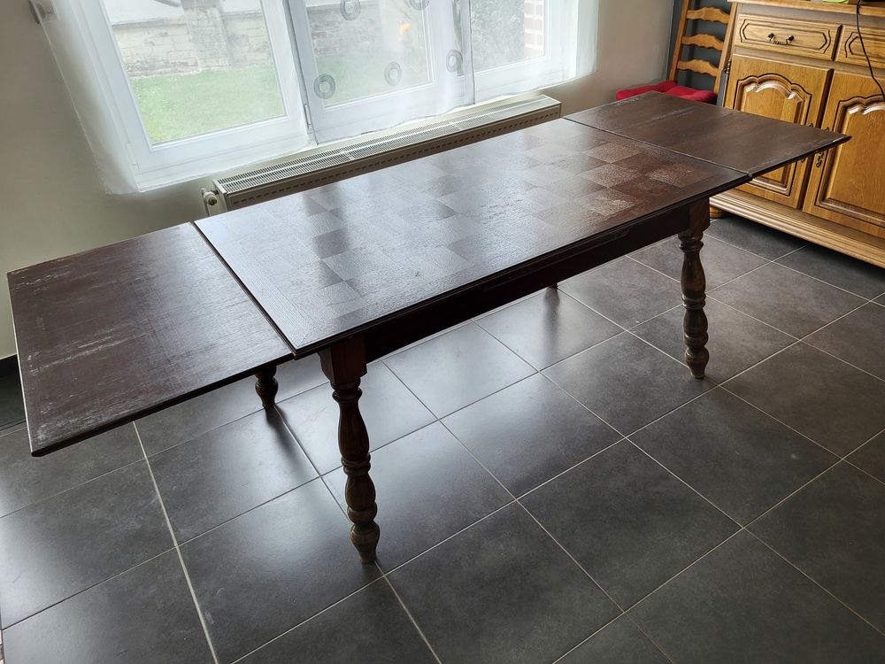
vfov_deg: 53.1
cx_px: 442
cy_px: 332
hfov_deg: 67.3
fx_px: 665
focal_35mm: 26
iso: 160
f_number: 1.8
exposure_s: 1/100
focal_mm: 5.4
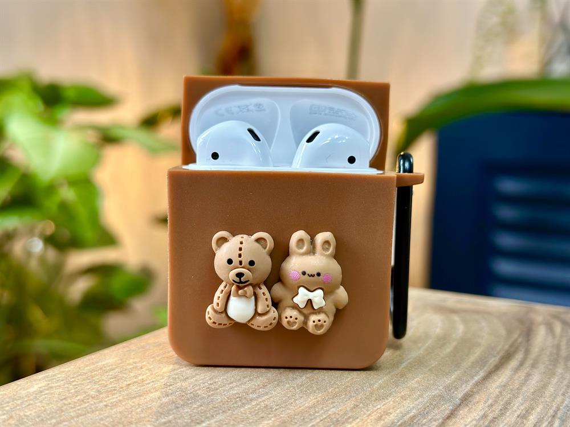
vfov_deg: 30.3
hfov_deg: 39.7
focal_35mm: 48
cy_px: 214
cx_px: 285
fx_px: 790
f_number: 1.78
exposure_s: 1/50
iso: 125
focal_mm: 6.86
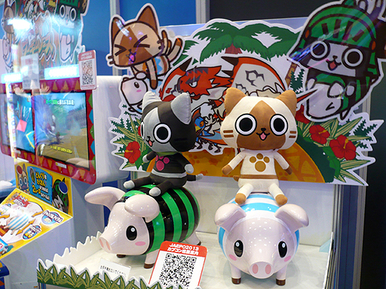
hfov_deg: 52.6
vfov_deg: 40.7
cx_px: 193
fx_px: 390
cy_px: 144
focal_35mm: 35
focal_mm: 5.8
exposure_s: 1/8
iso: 200
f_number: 2.8
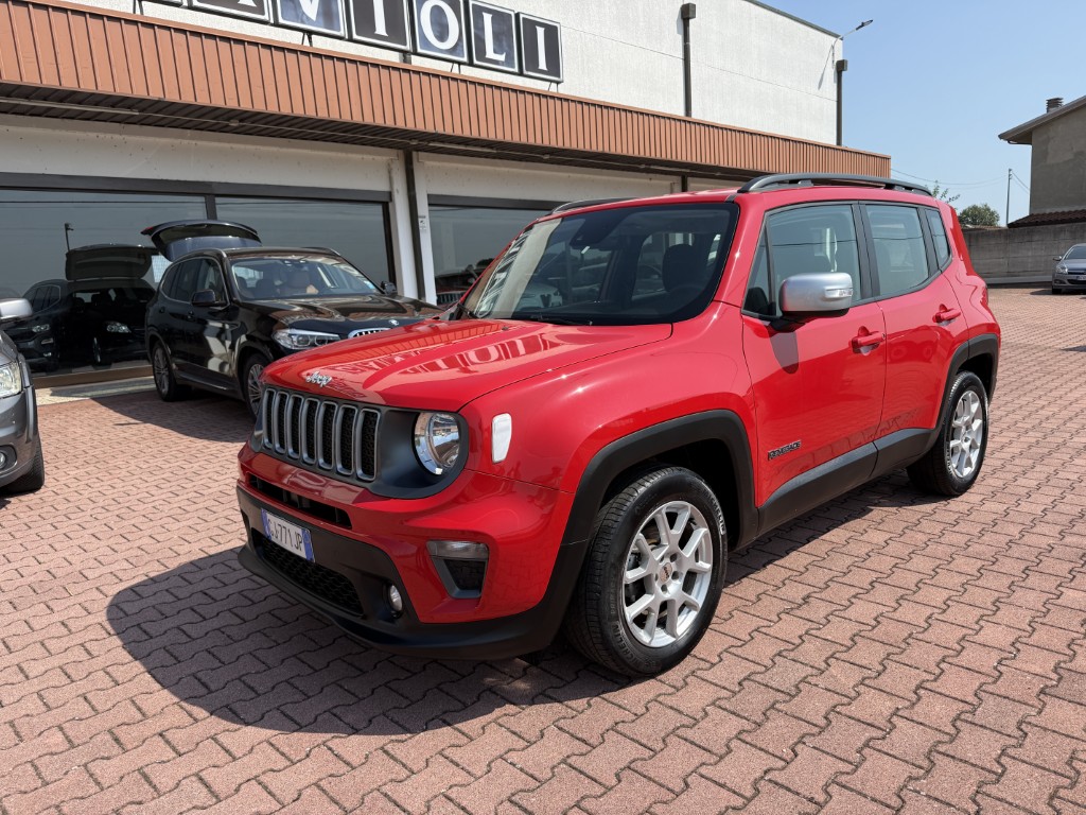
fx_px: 753
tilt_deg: -8.2
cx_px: 543
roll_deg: +3.7
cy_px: 408
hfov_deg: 71.6
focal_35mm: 24
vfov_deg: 56.8
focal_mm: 6.76
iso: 80
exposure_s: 1/3145
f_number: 1.78
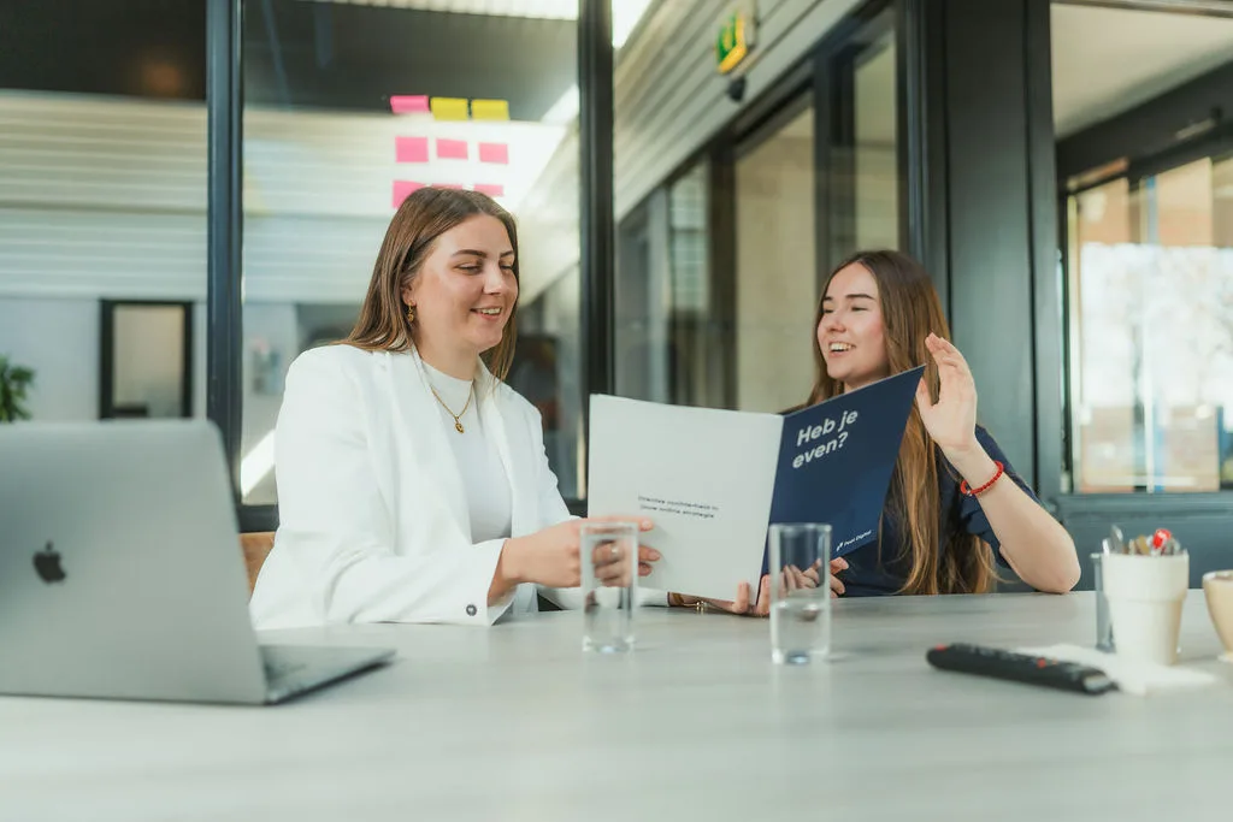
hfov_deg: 51.7
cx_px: 647
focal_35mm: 37
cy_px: 411
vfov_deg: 35.8
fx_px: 1271
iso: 125
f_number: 1.4
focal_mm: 35
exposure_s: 1/250
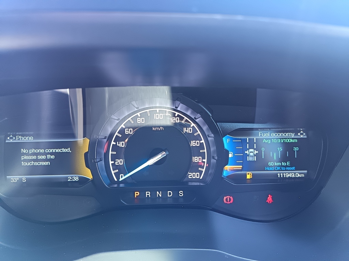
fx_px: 242
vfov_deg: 56.8
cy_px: 130
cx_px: 174
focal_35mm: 24
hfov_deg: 71.6
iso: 4029
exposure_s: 1/100
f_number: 1.75
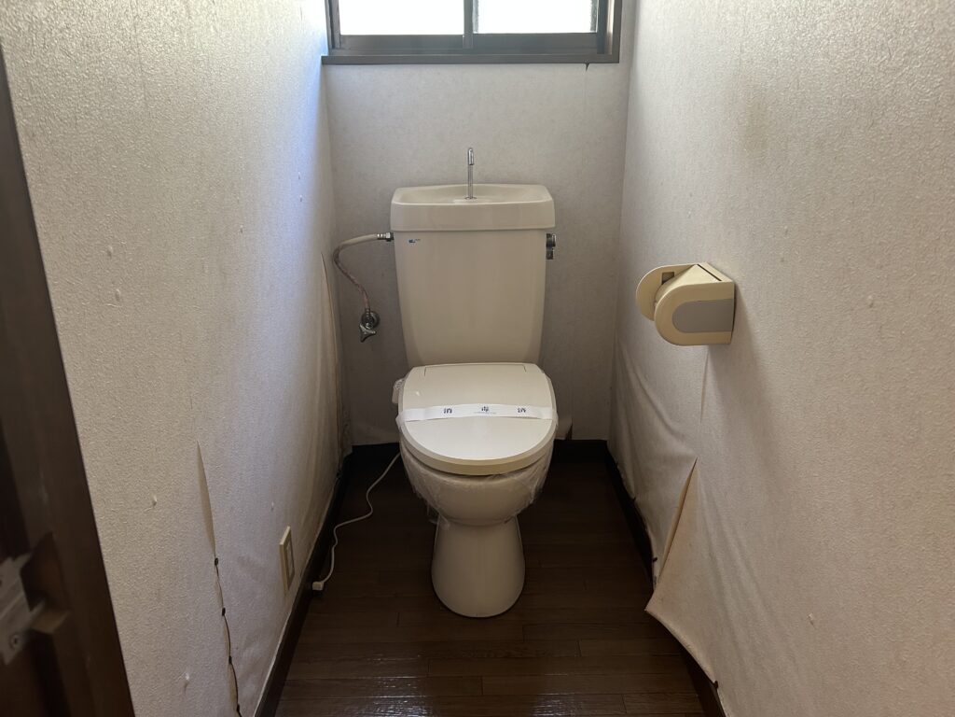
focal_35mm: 26
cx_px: 478
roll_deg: +0.2
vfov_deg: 53.1
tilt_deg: -18.4
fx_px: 717
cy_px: 358
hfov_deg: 67.3
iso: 200
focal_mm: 5.7
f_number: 1.5
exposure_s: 1/50
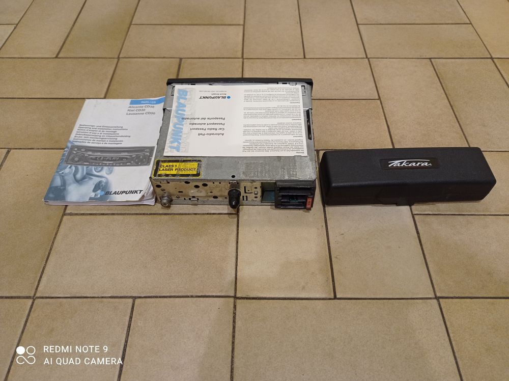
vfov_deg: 49.7
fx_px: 411
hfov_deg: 63.5
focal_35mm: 28
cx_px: 254
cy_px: 190
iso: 240
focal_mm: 4.7
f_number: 1.79
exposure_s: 1/33.3
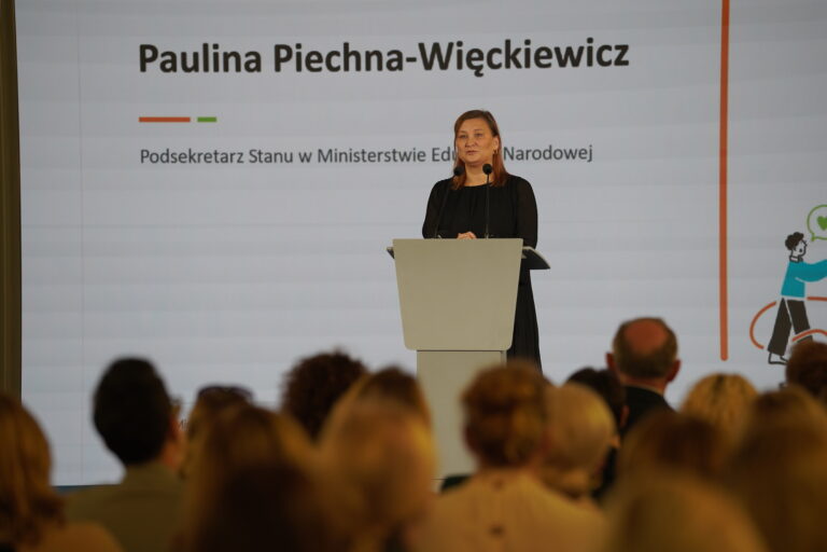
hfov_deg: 10.8
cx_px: 414
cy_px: 276
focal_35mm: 190
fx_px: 4371
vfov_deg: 7.2
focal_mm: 190.3
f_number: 4
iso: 640
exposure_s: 1/200
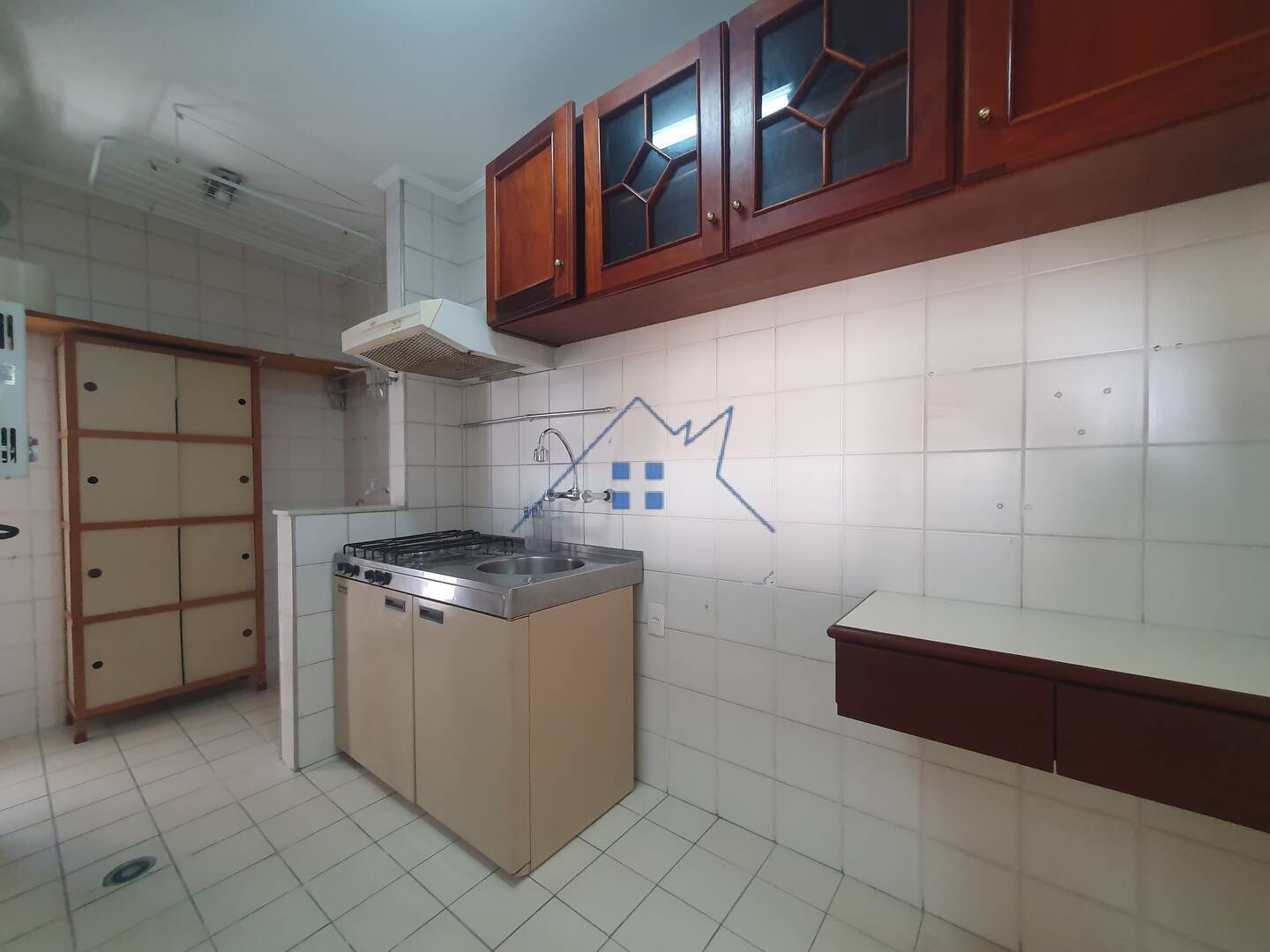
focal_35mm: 13
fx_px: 477
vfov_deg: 89.9
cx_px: 635
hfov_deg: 106.2
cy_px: 476
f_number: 2.2
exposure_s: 1/60
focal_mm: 1.8
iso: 200
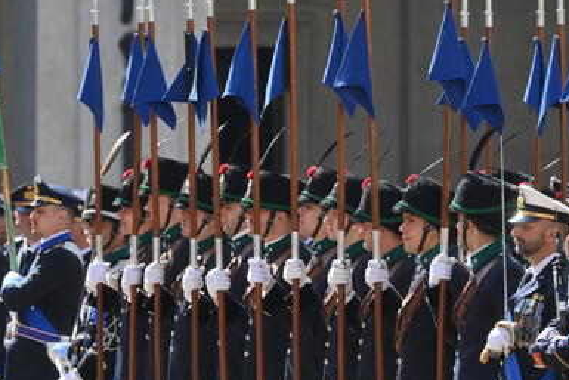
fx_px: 11494
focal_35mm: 727
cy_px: 177
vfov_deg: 1.9
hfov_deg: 2.8
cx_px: 369
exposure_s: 1/1000
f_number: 8
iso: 800
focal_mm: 400
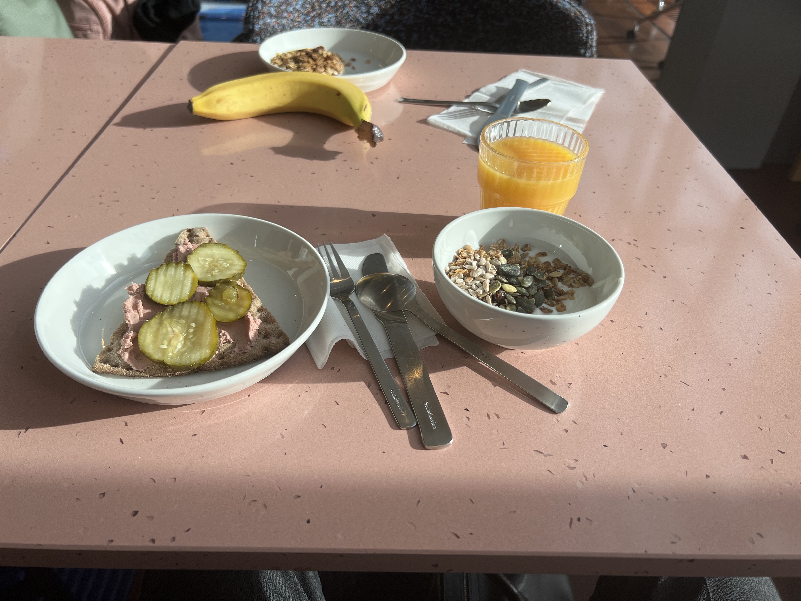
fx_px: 602
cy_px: 300
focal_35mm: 26
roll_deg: -3.7
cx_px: 400
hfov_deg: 67.3
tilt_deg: -40.2
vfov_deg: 53.1
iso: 50
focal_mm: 5.7
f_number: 1.5
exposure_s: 1/1029
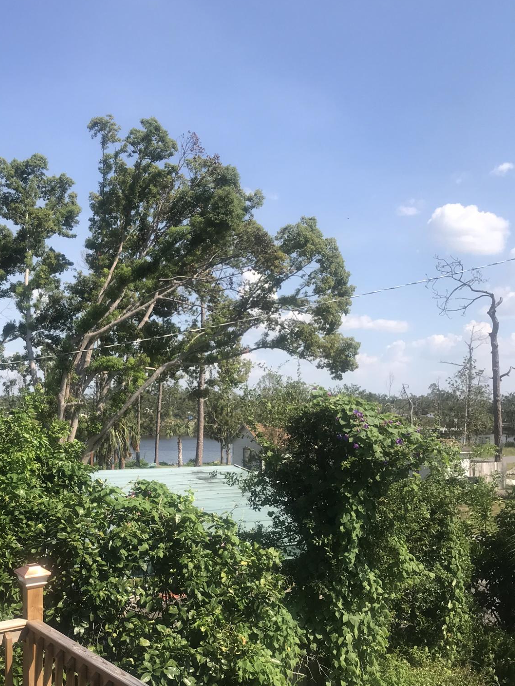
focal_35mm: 37
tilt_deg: -0.2
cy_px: 425
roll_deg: +0.0
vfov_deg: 49.7
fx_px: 734
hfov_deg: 38.3
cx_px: 175
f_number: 1.8
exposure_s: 1/1916
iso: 20
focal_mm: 3.99
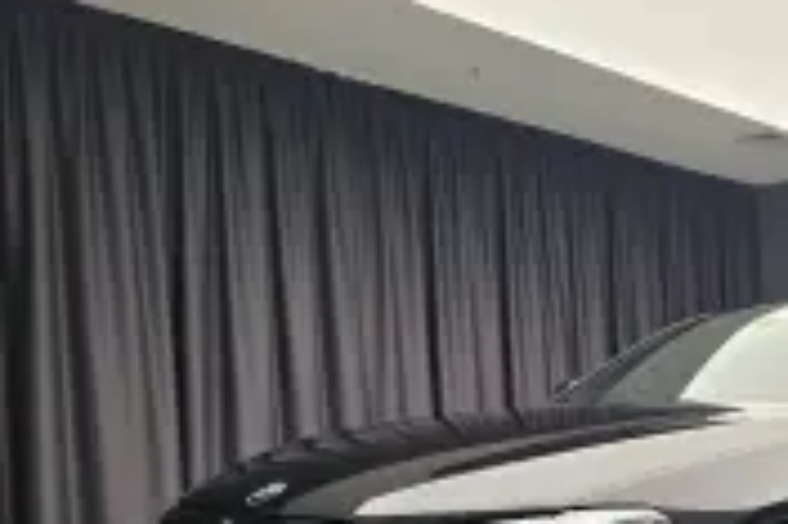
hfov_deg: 37.3
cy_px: 439
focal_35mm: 49
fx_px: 1072
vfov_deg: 26.8
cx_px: 734
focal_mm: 6.3
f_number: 1.7
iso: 40
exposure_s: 1/61
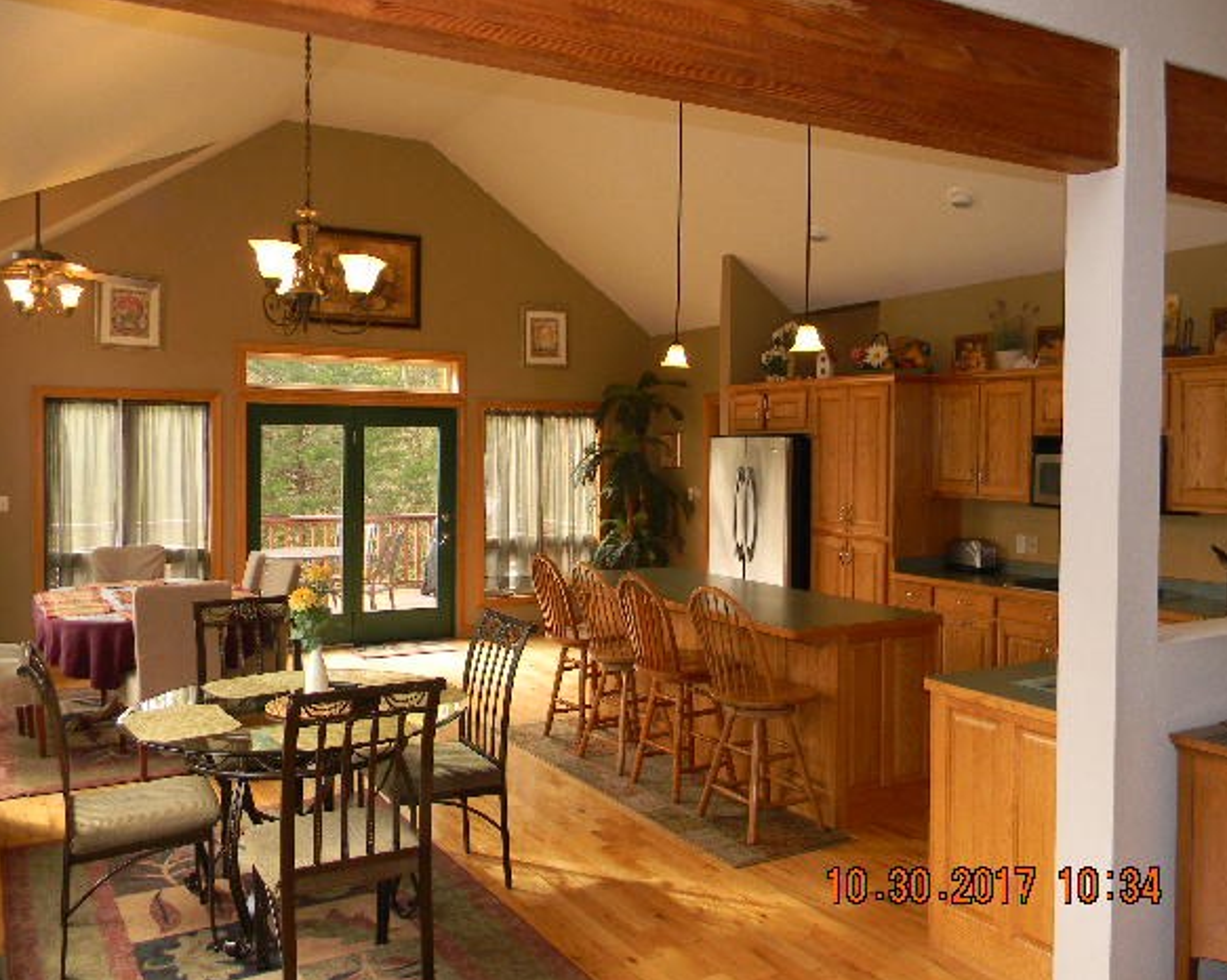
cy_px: 486
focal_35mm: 30
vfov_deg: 48.5
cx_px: 568
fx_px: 1089
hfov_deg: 58.7
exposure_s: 1/41.3
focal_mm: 5
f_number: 3.5
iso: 112
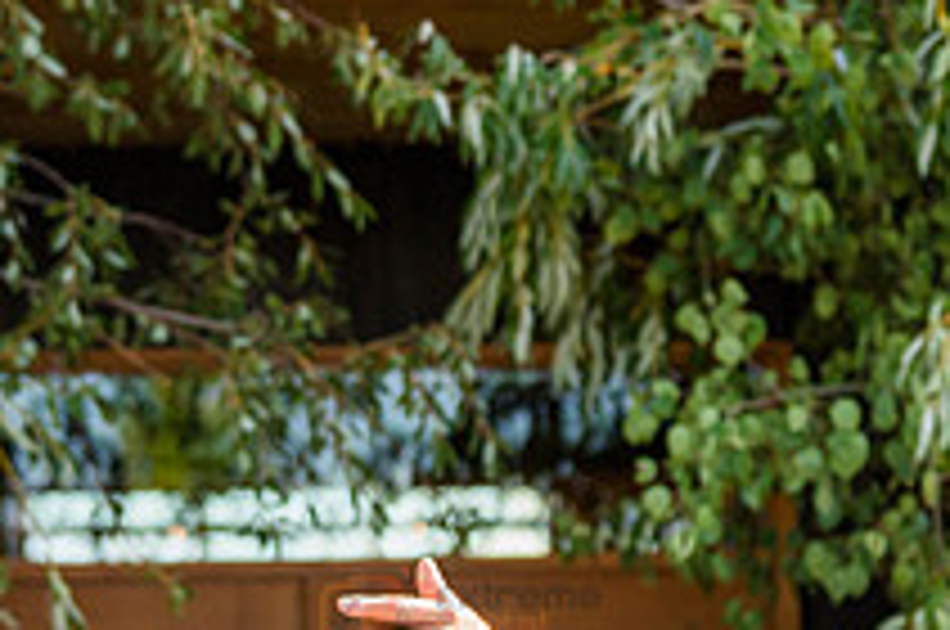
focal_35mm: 135
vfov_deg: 10.0
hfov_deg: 15.2
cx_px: 513
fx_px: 3557
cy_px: 637
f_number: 2.5
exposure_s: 1/1250
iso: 400
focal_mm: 49
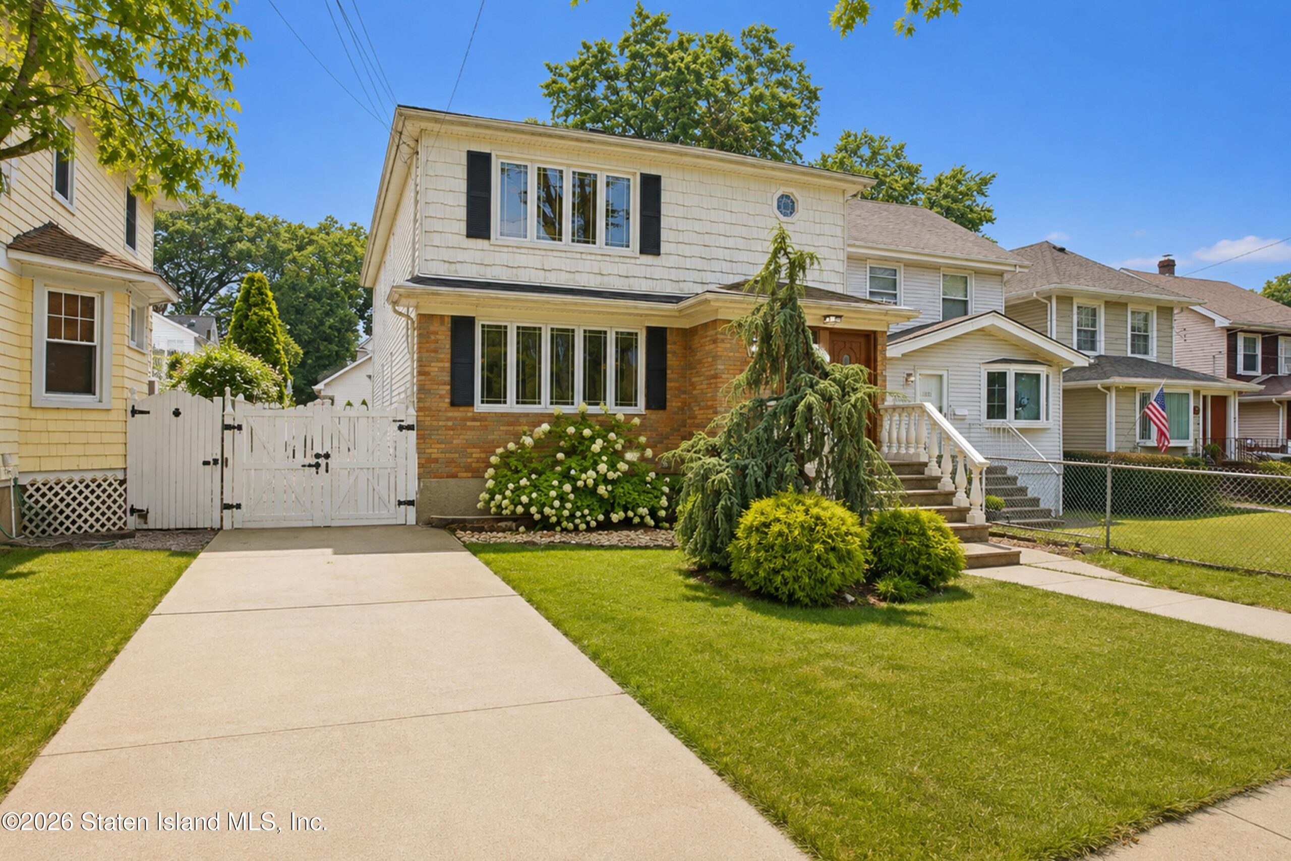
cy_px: 430
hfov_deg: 84.0
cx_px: 646
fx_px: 717
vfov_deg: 61.9
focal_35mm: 20
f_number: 10
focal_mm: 13.5
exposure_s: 1/80
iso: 1000
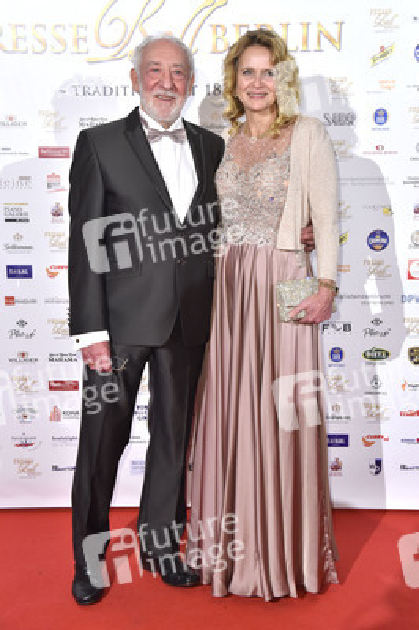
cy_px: 315
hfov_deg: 25.9
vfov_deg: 38.2
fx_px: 909
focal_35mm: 52
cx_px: 210
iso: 2500
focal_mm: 52
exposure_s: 1/125
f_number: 5.6
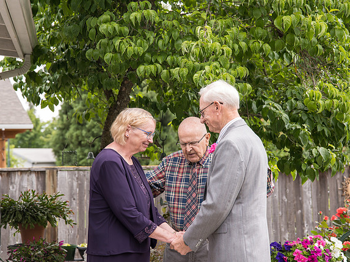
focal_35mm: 79
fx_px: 798
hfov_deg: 24.7
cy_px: 136
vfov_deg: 18.6
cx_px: 173
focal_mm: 70
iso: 400
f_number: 4.5
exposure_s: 1/500
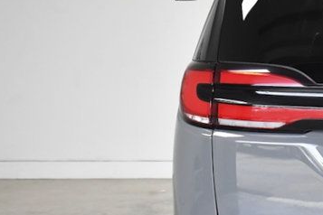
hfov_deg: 16.8
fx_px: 1005
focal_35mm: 112
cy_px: 125
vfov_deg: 12.2
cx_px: 460
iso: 2500
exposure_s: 1/1000
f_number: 5
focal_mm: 26
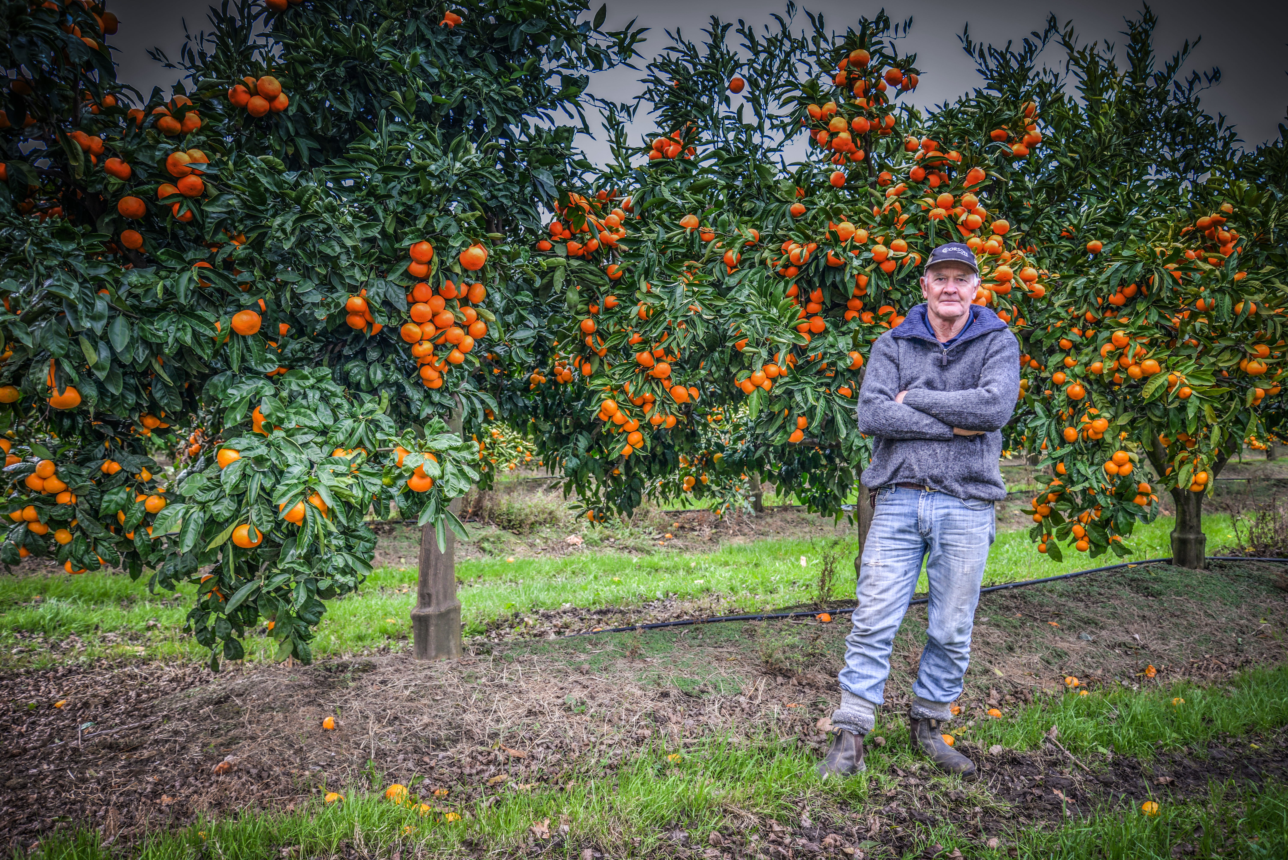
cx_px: 644
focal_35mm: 32
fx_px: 1145
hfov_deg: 58.7
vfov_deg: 41.1
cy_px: 430
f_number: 5.6
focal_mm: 32
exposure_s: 1/125
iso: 280
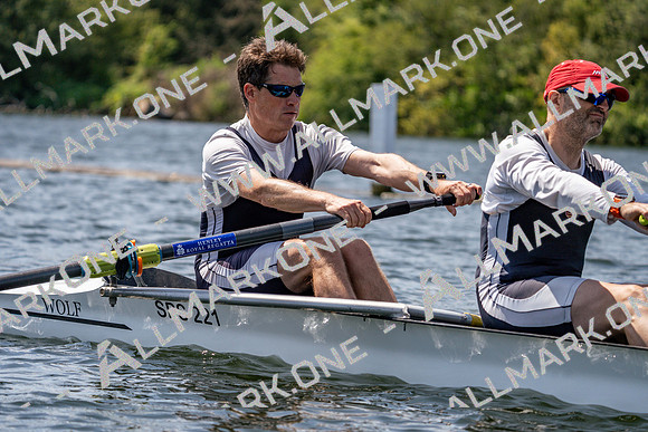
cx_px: 324
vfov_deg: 6.9
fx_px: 3601
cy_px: 216
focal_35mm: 200
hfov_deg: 10.3
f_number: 5.6
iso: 250
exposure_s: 1/2000
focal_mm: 200
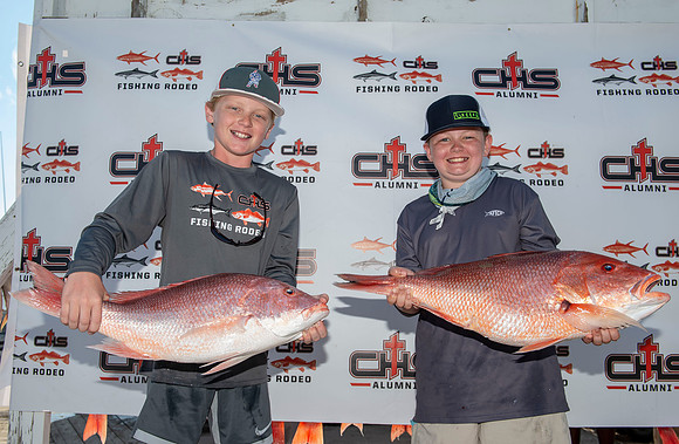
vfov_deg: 38.1
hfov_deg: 55.8
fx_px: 641
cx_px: 335
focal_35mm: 34
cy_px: 230
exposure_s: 1/160
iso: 50
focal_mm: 32
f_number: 7.1
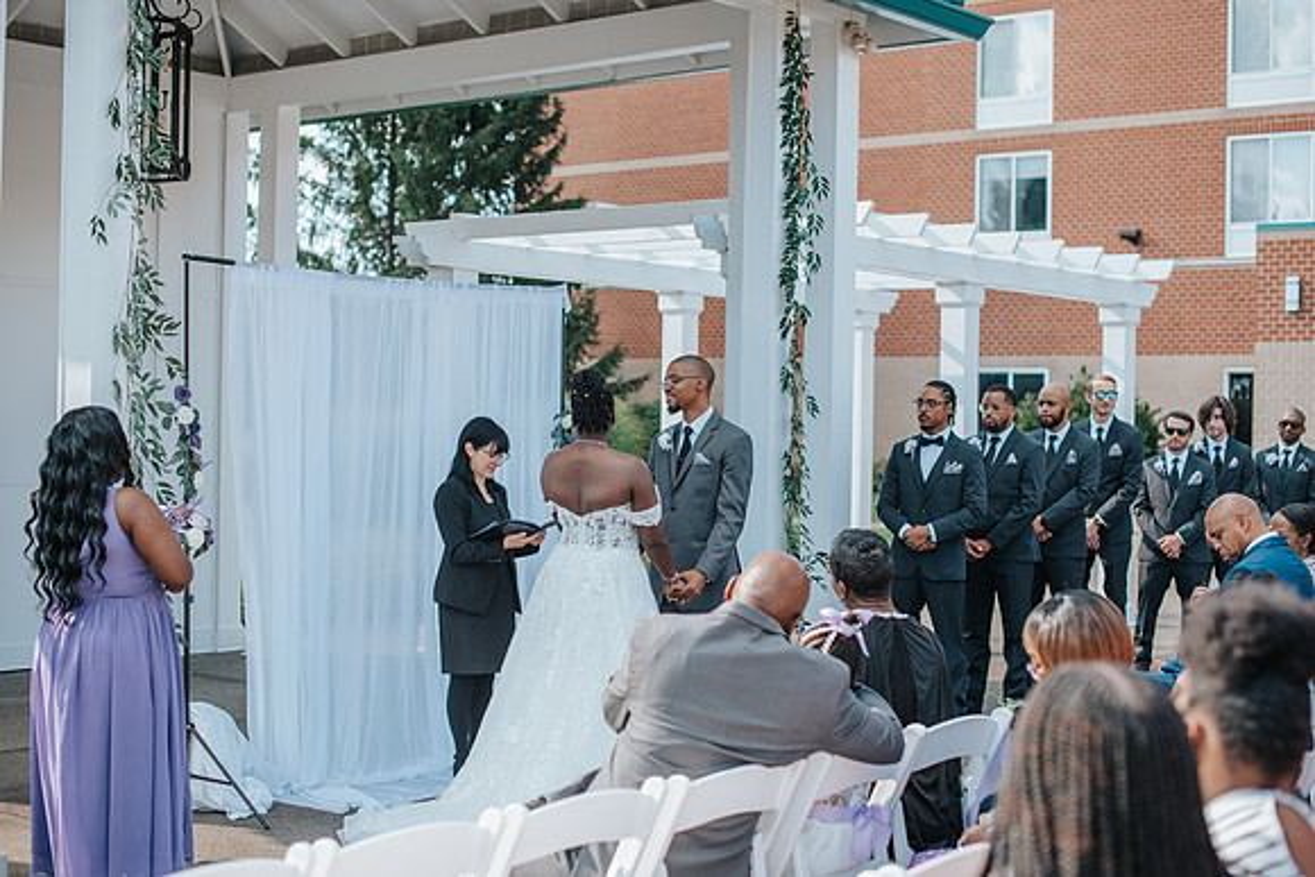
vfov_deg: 26.4
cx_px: 658
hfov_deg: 38.7
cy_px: 438
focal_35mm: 51
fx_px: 1870
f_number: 2.5
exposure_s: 1/1600
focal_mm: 50
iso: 200
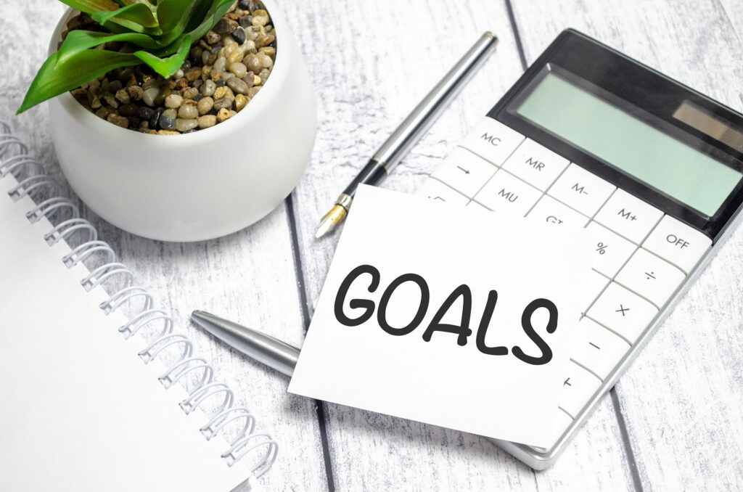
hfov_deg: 26.0
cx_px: 372
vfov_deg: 17.4
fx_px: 1606
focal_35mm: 78
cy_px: 246
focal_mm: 52
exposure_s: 1/8
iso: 400
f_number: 5.6
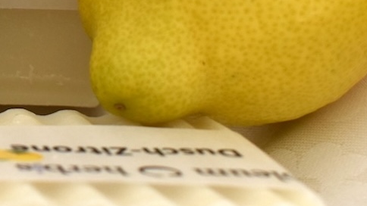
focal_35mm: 150
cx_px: -265
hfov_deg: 13.1
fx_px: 1459
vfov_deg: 8.1
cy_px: 16
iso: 320
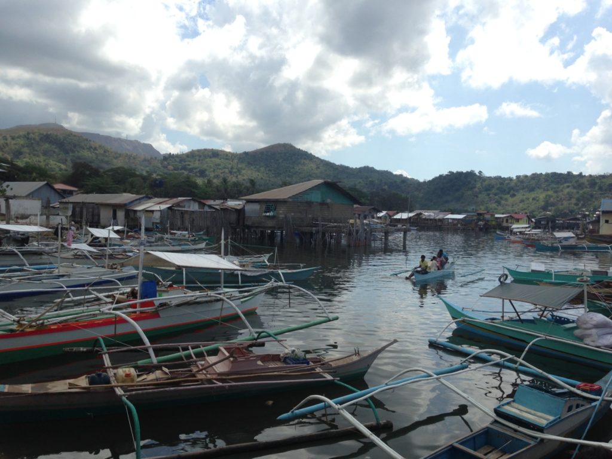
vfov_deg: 42.9
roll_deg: +1.7
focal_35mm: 33
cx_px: 306
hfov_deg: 55.4
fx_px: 583
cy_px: 230
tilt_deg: -1.4
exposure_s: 1/1808
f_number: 2.4
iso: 50
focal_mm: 4.12
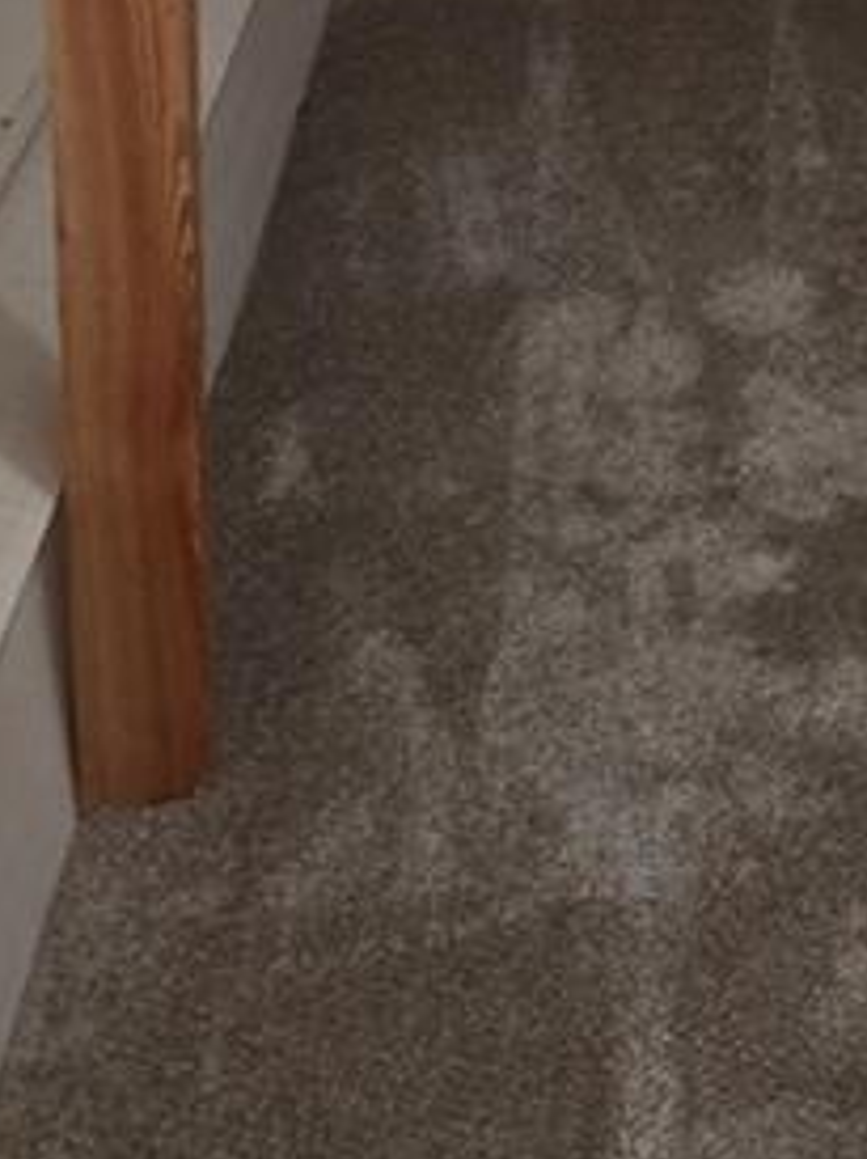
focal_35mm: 57
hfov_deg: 20.8
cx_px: 1387
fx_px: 1906
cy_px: -622
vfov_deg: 25.0
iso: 160
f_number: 1.9
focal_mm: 2.2
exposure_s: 1/60
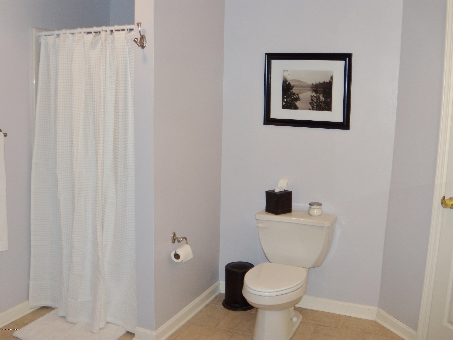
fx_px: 471
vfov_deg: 39.7
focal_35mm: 36
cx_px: 226
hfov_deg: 51.4
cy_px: 170
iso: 80
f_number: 3.6
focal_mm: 6.4
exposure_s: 1/40
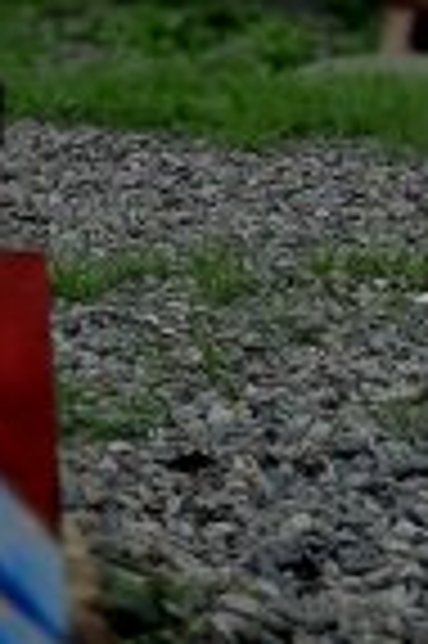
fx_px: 2503
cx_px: -532
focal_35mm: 140
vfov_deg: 12.5
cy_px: -734
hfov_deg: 9.0
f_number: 2
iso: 32
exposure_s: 1/909
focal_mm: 4.6
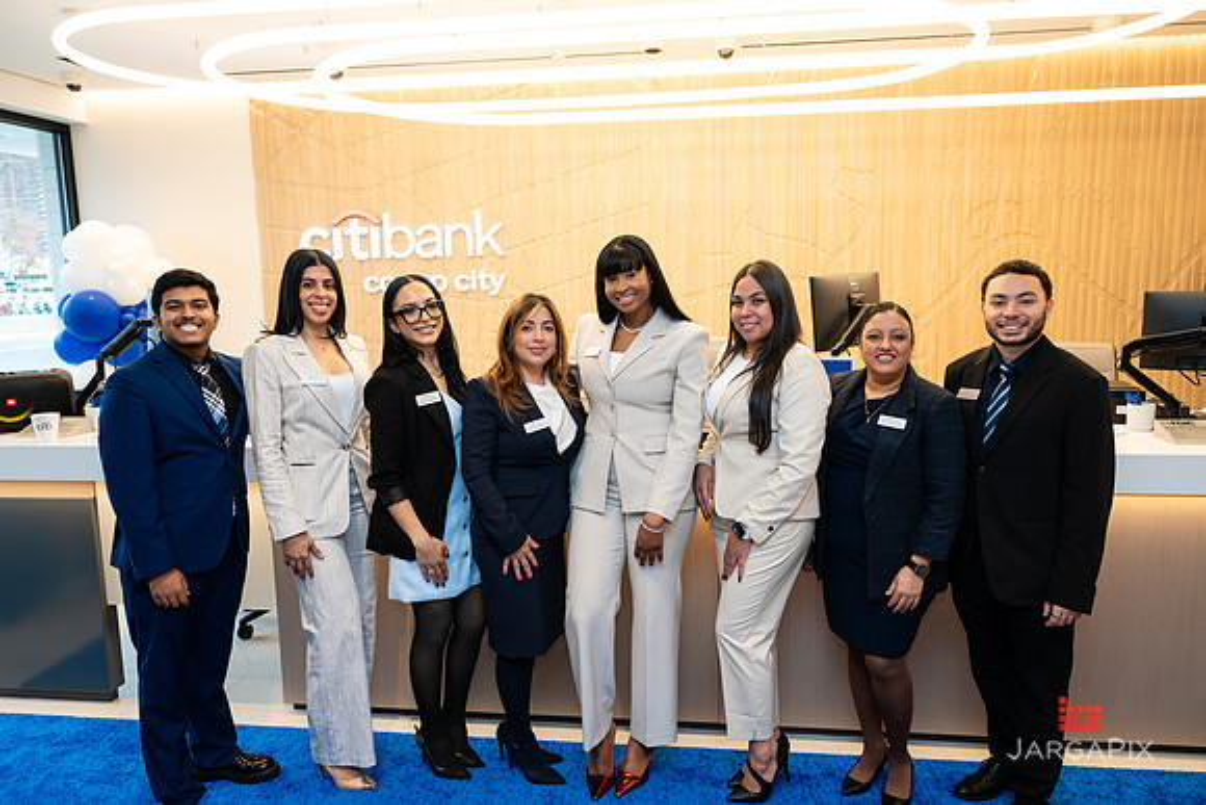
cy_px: 402
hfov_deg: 66.8
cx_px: 603
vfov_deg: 47.5
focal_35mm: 27
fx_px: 914
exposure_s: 1/160
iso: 400
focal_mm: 26.5
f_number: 3.2
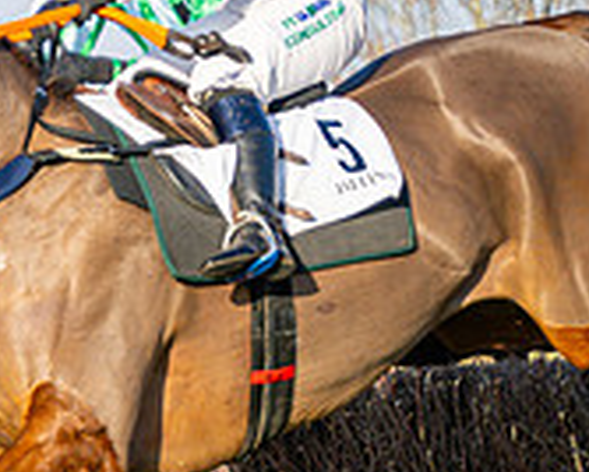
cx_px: -53
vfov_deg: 4.8
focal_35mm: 324
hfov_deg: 5.9
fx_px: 5655
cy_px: 37
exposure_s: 1/4000
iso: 200
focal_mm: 70
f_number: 2.8
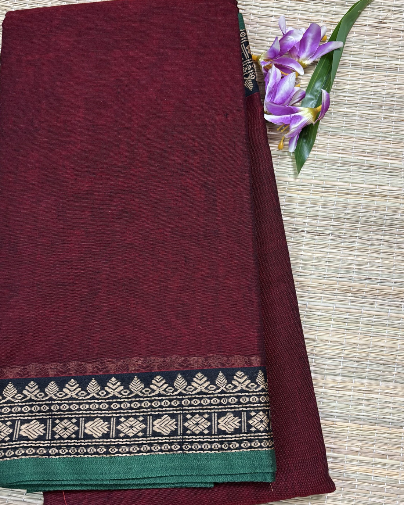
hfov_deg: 45.8
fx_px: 478
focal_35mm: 32
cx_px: 202
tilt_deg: -77.3
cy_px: 269
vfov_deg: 55.6
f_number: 1.6
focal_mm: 5.96
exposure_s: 1/50
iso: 320
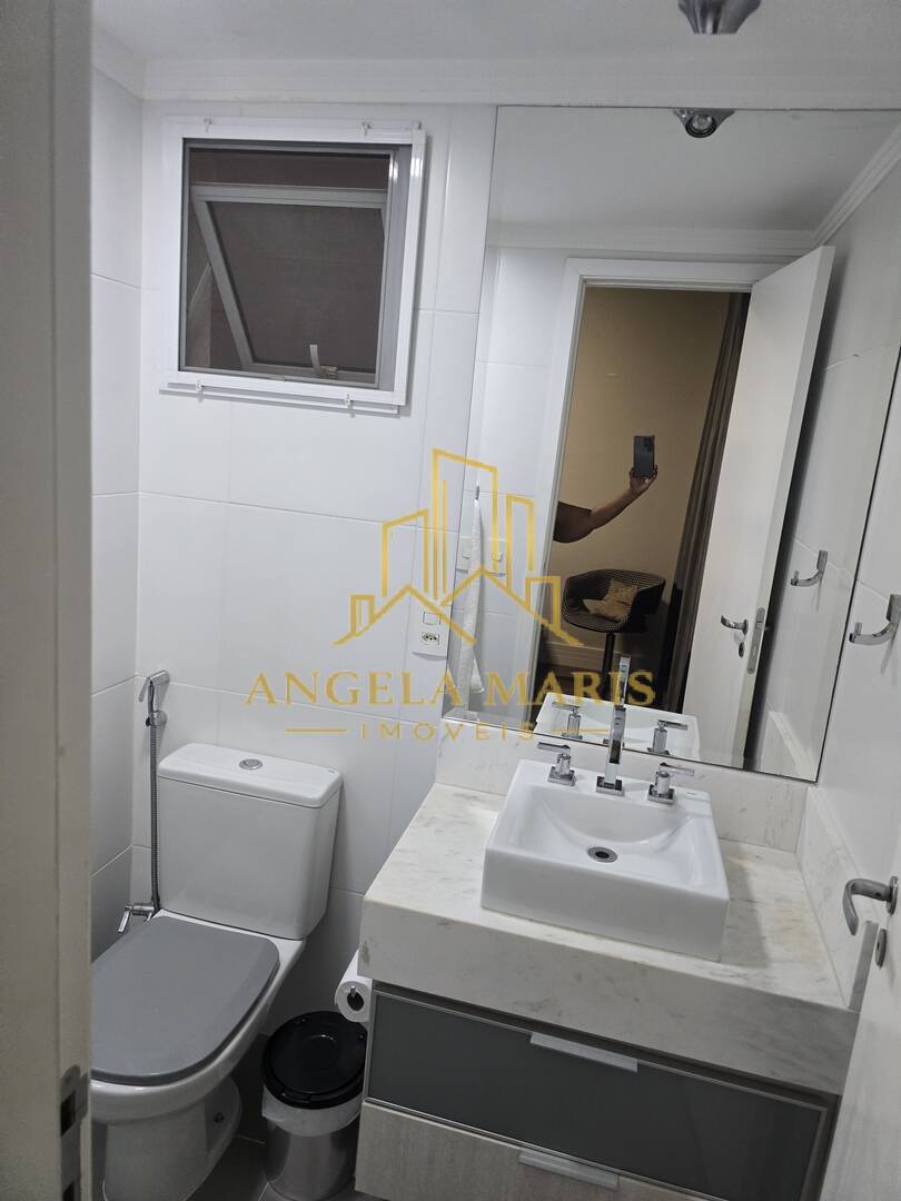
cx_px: 450
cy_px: 600
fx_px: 798
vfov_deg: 73.9
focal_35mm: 23
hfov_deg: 58.9
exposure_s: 1/120
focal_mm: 6.3
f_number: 1.7
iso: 640
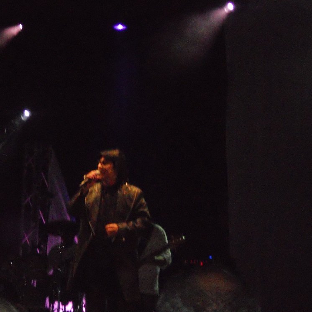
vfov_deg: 13.6
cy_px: 156
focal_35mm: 128
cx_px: 156
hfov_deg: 13.6
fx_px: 1305
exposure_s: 1/60
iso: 1600
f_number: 5.9
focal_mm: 19.6
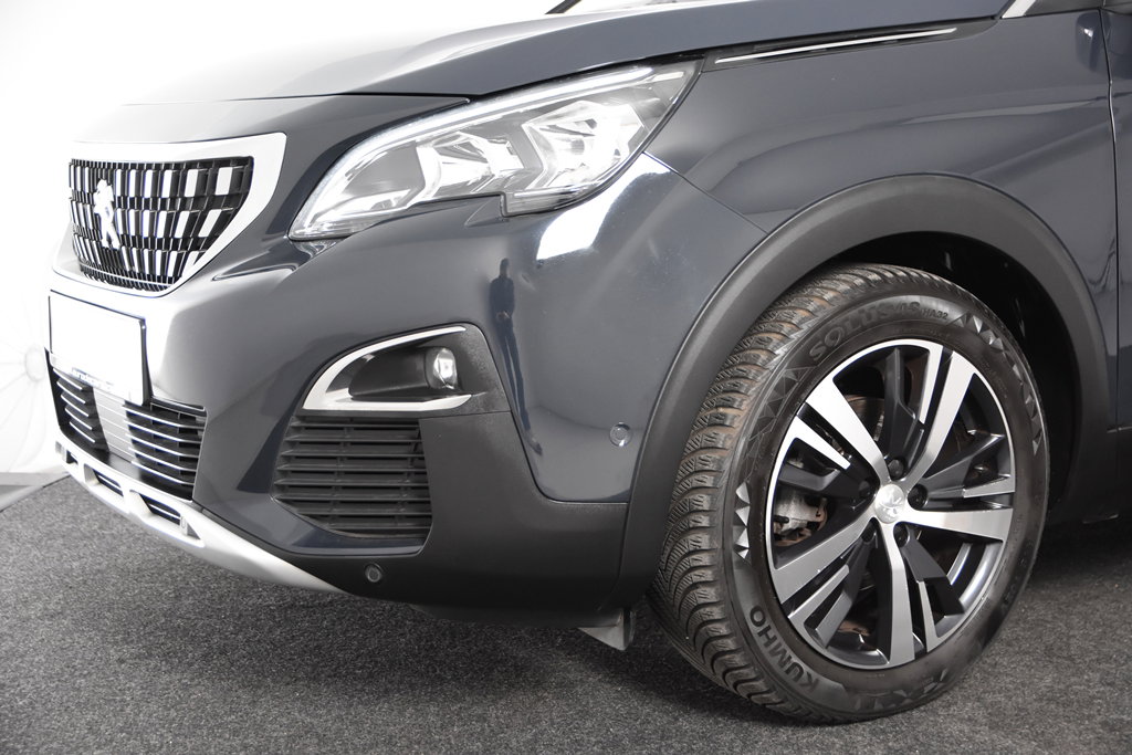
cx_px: 566
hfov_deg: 38.9
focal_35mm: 51
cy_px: 378
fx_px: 1604
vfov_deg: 26.5
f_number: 3.5
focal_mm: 34
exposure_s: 1/50
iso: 1600
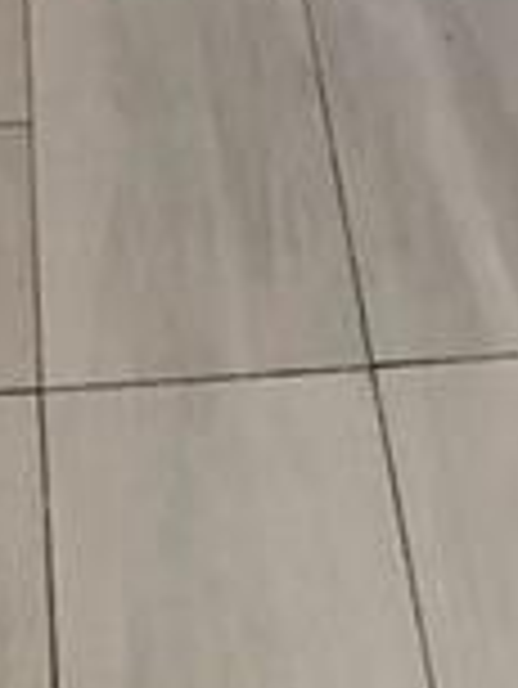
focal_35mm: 219
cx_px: 491
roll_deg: -0.4
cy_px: -1542
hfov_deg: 6.8
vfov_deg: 7.6
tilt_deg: -3.5
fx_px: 4363
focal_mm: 4
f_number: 1.8
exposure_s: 1/30
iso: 32
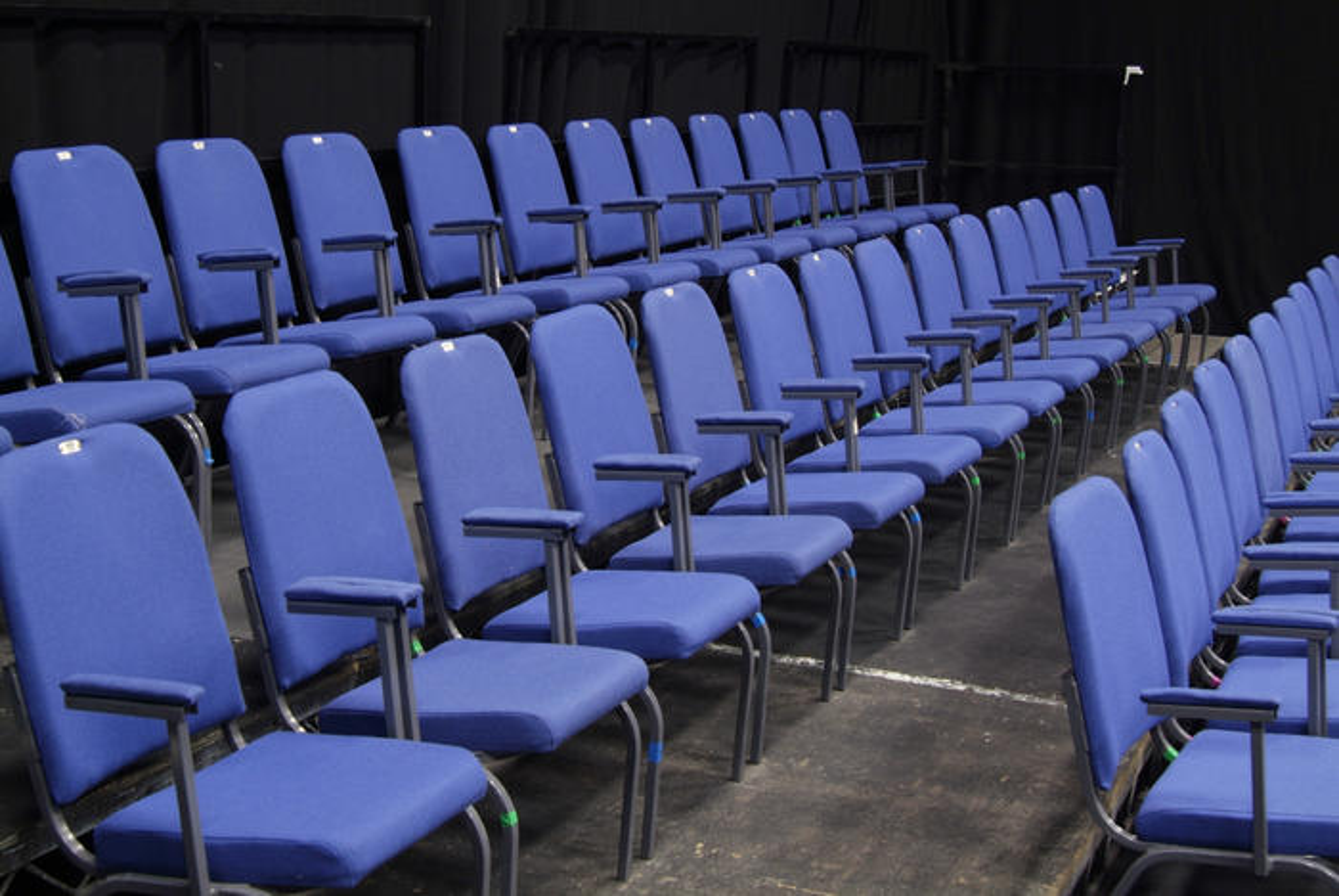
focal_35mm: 45
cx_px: 670
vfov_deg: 29.9
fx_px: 1675
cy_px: 448
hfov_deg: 43.6
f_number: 8
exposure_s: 1.5
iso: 200
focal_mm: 30
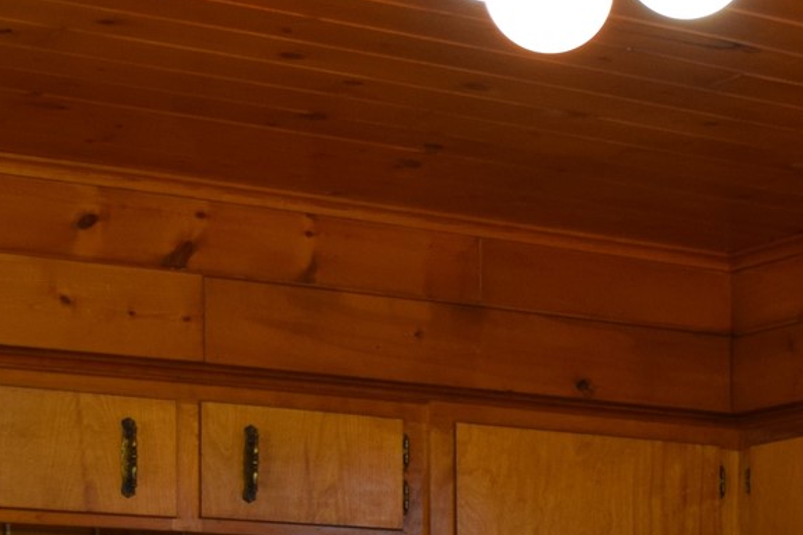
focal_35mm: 113
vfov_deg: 11.4
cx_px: 868
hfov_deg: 17.5
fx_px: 2519
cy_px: 906
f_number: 4
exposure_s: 1/60
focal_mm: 20
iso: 560
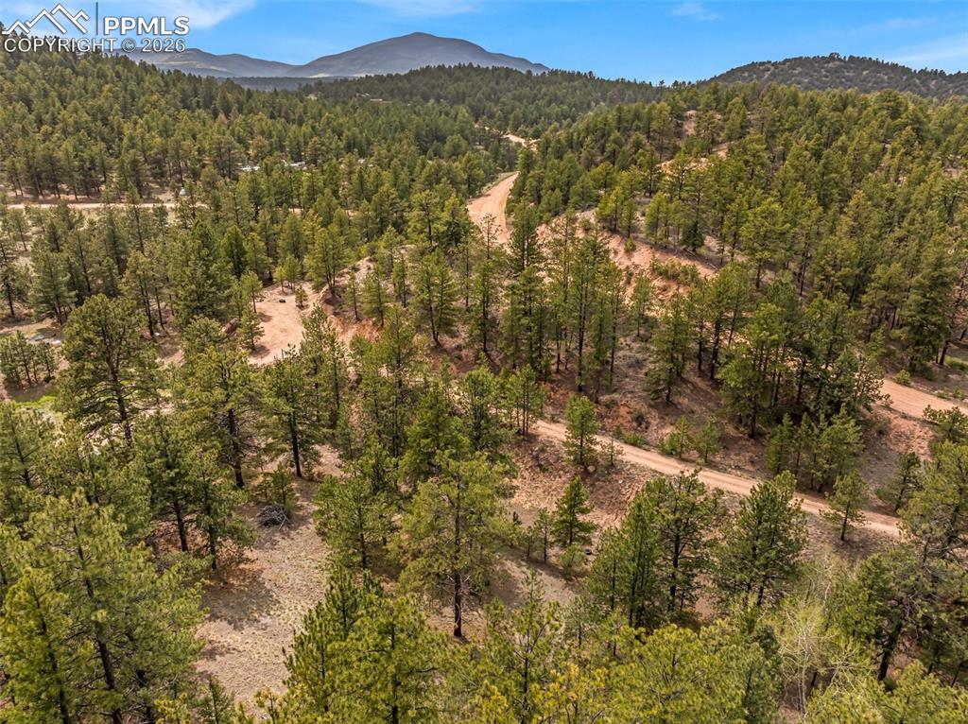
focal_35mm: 24
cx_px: 484
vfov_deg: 56.7
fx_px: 671
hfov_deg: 71.6
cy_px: 362
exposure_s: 1/200
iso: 130
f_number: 2.8
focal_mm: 12.29
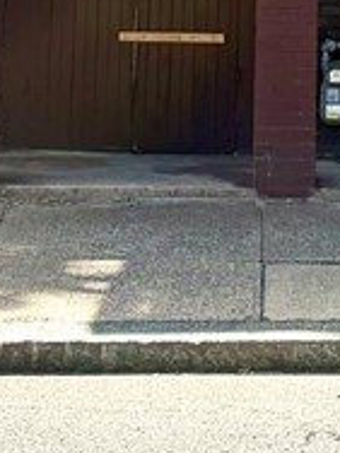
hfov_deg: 11.3
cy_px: -595
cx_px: 222
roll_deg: -1.8
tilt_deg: +14.0
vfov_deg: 12.3
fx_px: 1716
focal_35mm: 131
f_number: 1.78
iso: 100
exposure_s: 1/3584
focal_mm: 6.76
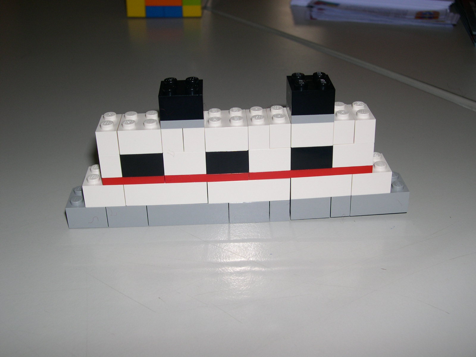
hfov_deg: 44.8
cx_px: 238
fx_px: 578
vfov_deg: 34.3
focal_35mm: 42
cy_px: 178
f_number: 8
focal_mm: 9
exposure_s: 1/60
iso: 100
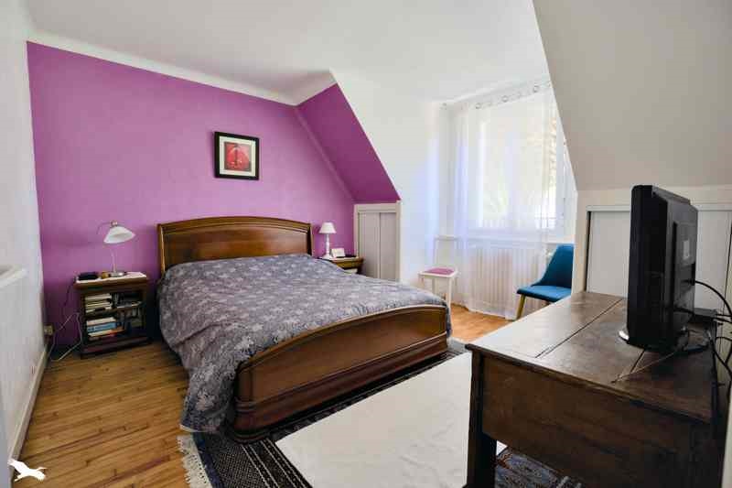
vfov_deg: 73.7
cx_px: 366
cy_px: 244
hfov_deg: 96.7
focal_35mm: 16
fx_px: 325
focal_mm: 16
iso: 800
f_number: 8
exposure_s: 1/20
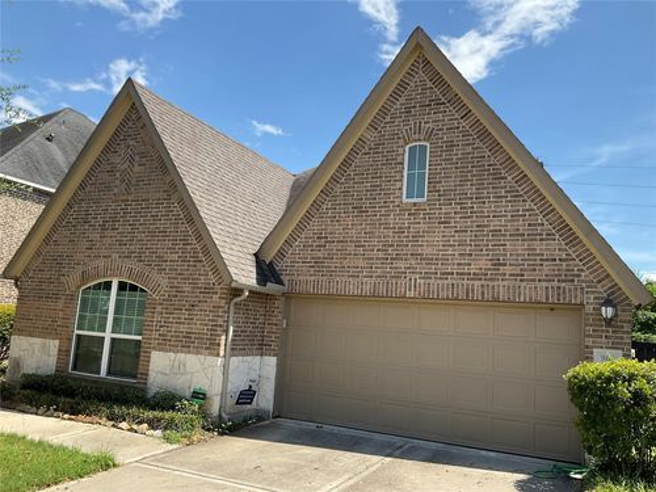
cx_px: 328
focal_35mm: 29
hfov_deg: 61.7
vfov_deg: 48.2
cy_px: 246
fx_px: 550
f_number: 1.8
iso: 16
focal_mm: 3
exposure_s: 1/1342
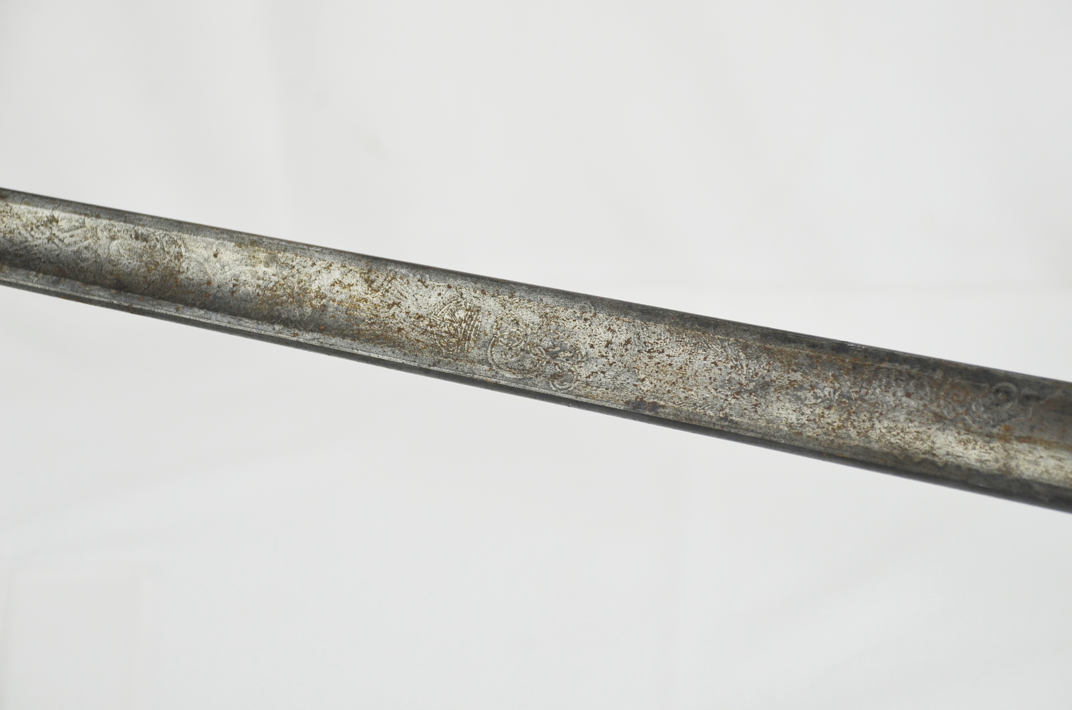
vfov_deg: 13.8
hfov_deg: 20.7
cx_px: 536
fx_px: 2942
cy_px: 355
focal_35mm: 99
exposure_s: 1/320
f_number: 5.3
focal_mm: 66
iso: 400
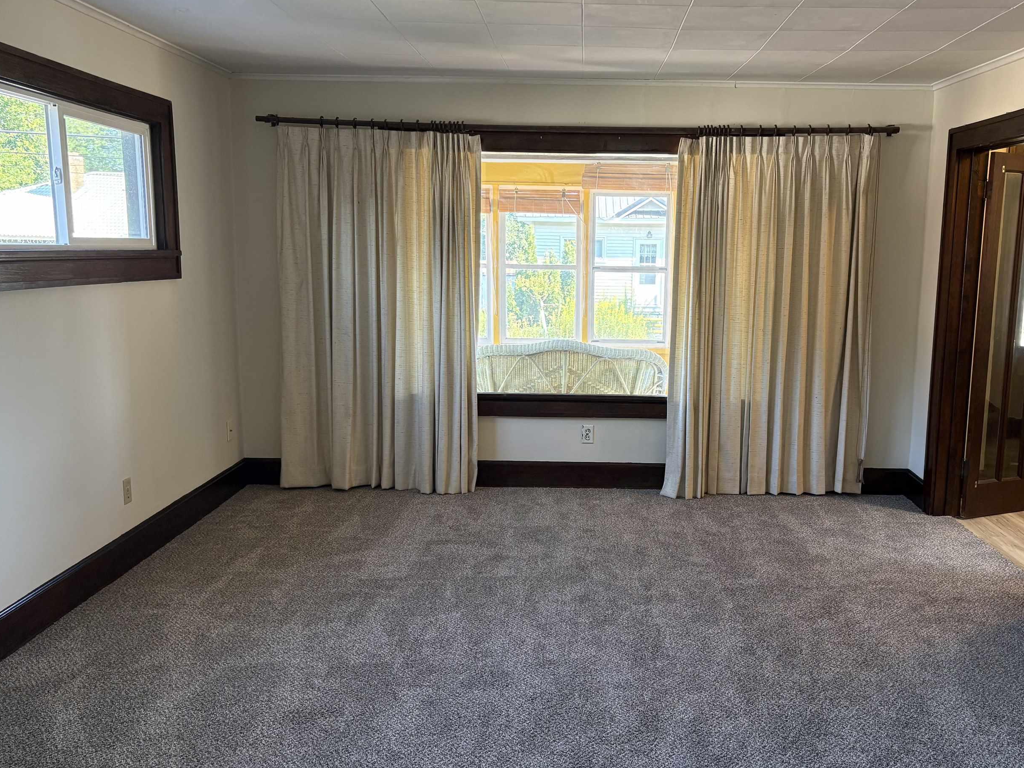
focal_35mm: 33
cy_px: 403
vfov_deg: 42.9
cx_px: 584
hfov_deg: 55.2
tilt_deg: -9.4
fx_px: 976
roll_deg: -0.4
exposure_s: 1/60
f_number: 1.6
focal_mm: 5.96
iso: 125
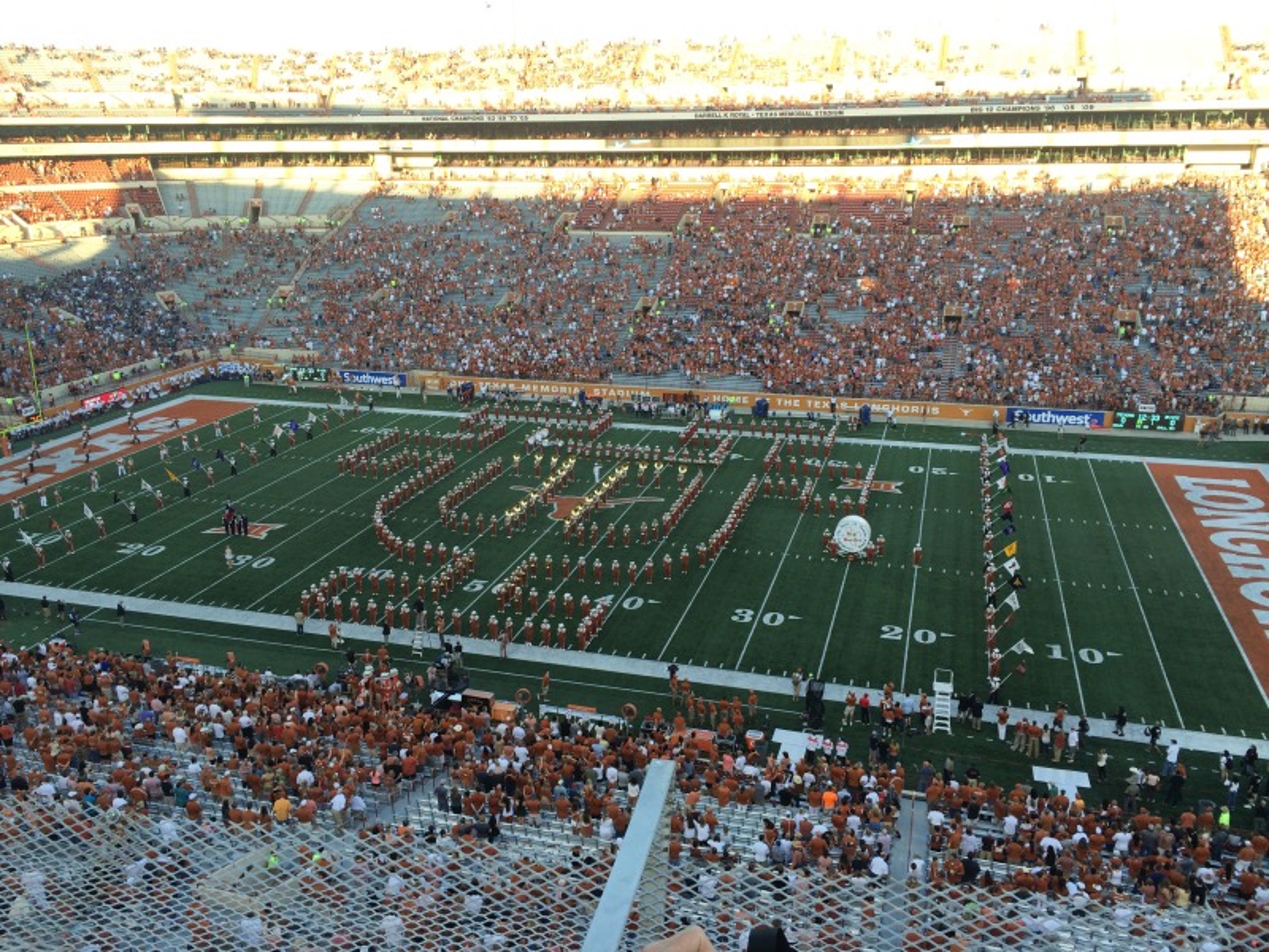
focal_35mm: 29
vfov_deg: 48.2
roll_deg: +0.8
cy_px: 476
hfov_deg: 61.7
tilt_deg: -19.5
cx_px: 634
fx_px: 1063
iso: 32
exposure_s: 1/297
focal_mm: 4.15
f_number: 2.2
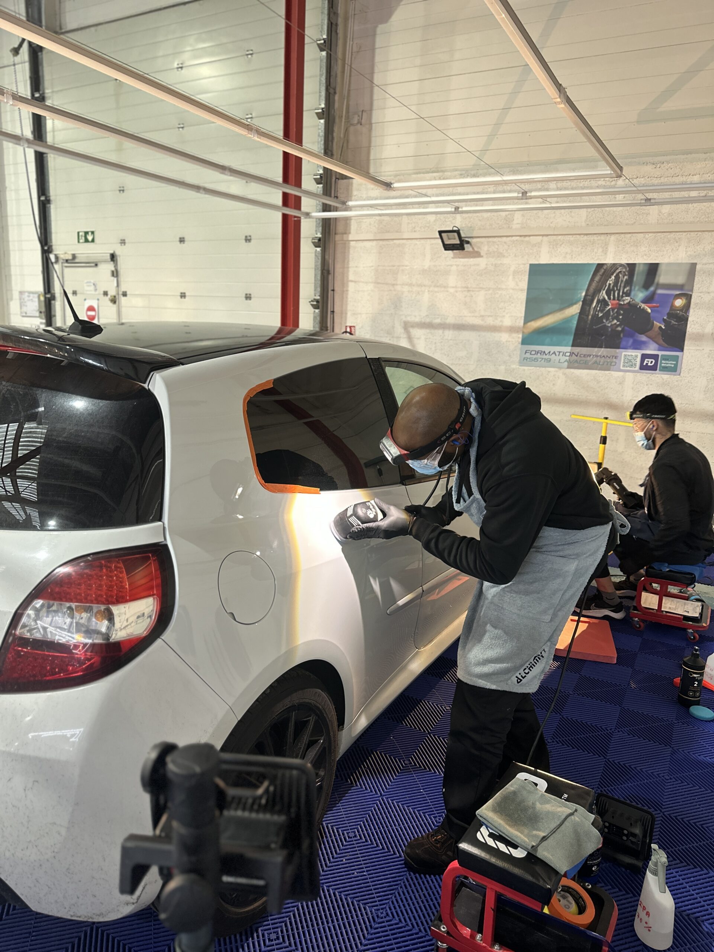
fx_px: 660
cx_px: 357
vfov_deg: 71.6
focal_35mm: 24
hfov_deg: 56.8
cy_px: 476
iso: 500
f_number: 1.78
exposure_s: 1/50
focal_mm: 6.86
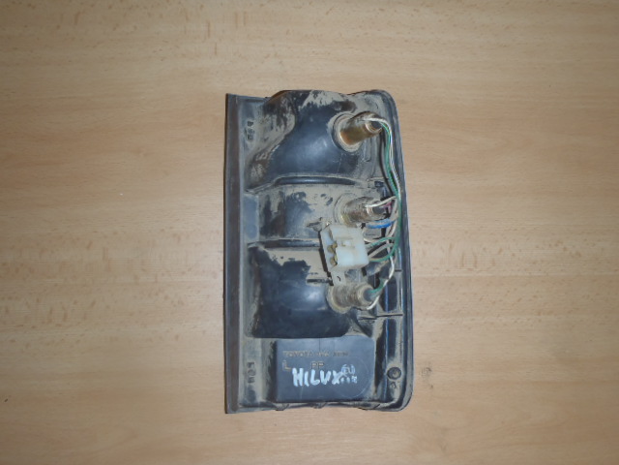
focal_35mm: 28
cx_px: 310
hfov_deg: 63.4
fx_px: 501
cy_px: 232
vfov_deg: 49.7
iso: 100
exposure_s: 1/30
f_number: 3.9
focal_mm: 5
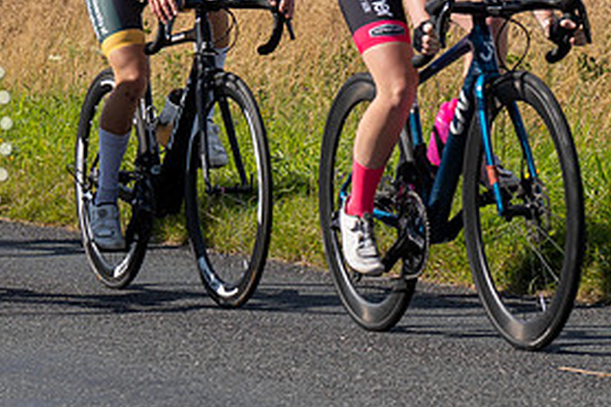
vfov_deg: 5.4
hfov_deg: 8.1
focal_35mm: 252
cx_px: 602
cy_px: -23
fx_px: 4274
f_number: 5.6
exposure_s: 1/800
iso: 100
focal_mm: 70
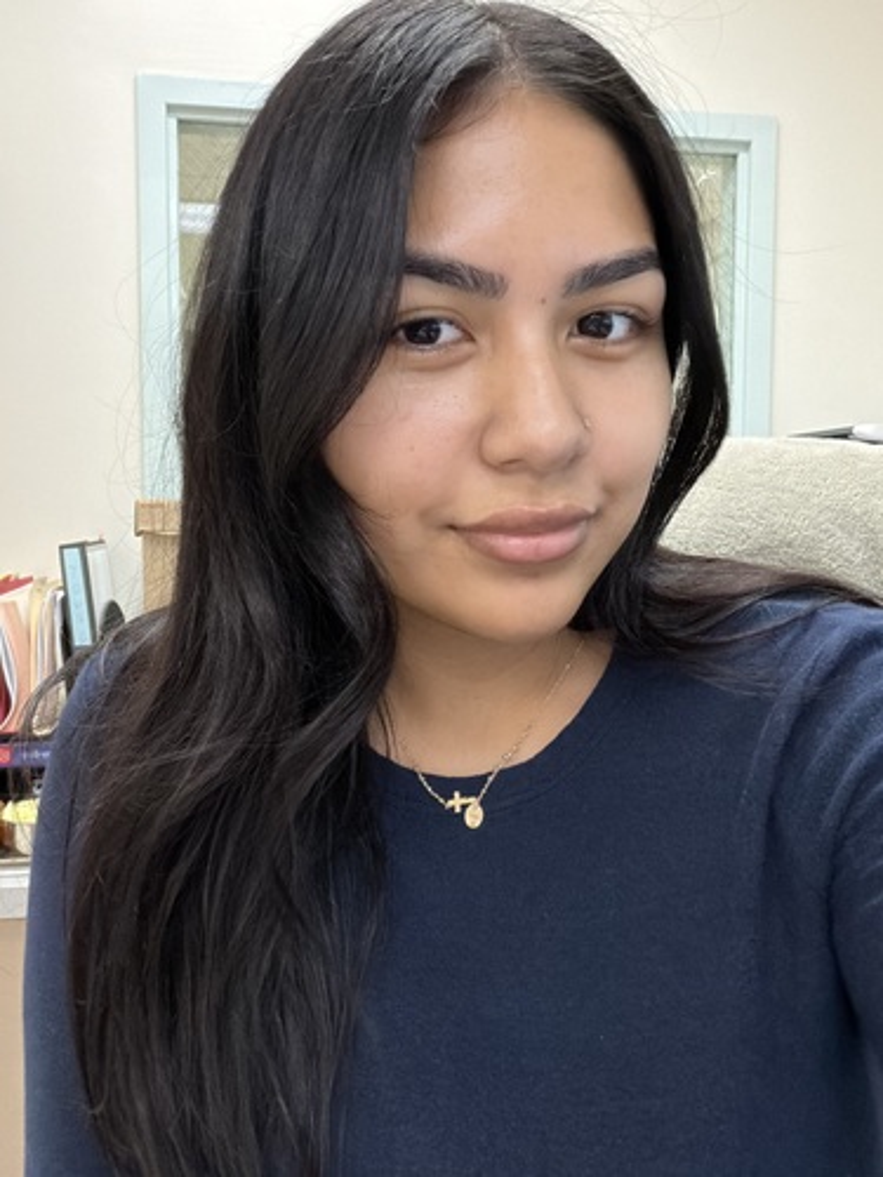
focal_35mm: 30
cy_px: 588
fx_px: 1020
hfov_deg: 46.8
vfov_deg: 60.0
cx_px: 442
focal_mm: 2.71
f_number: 1.9
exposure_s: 1/60
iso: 320
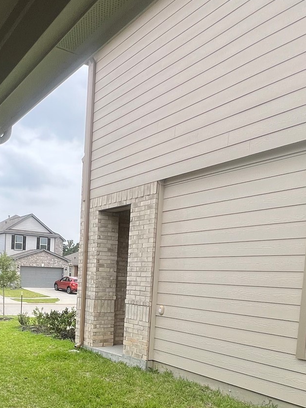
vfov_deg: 54.0
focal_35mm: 32
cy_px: 310
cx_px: 57
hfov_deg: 42.0
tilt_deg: -1.1
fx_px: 377
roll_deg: -0.3
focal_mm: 1.57
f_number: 1.8
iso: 32
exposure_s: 1/515
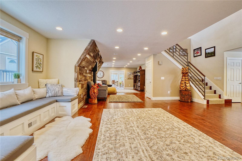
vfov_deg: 77.3
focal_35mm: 15
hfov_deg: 100.4
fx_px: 101
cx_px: 121
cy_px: 80
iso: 1250
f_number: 10
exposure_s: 1/25
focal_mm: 10
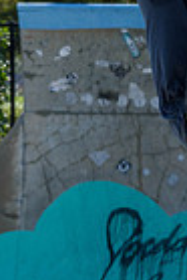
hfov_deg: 4.0
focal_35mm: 340
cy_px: 228
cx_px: 219
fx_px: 2642
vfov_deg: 6.0
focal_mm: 70
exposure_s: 1/800
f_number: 7.1
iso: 200
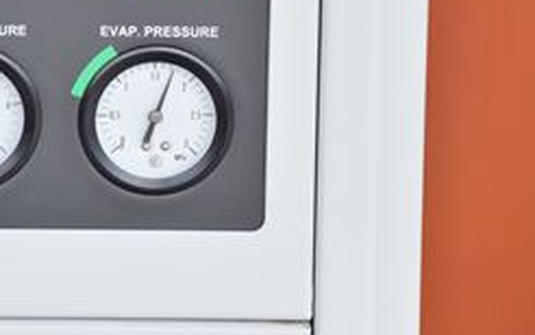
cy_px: -15
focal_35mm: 360
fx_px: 5251
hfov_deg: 5.8
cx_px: 109
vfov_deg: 3.6
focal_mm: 116
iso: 1250
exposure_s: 1/800
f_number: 6.3
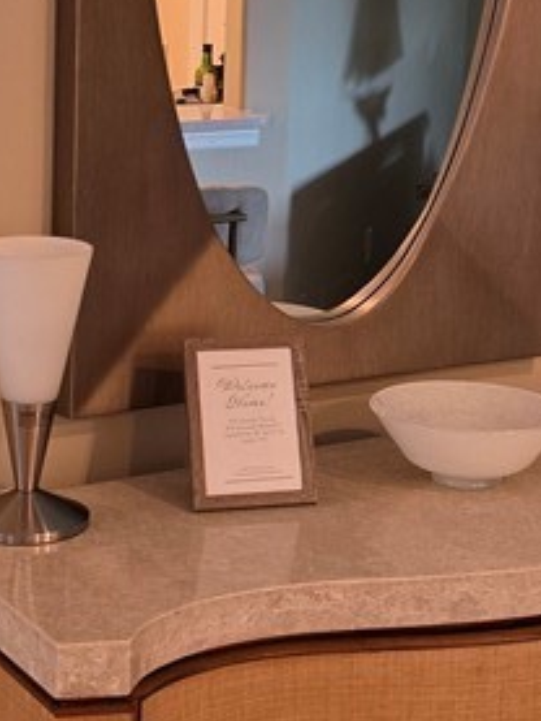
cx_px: 351
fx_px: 1770
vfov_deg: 22.6
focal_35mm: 85
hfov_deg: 17.3
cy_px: 107
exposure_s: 1/120
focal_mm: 6.5
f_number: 1.4
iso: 160
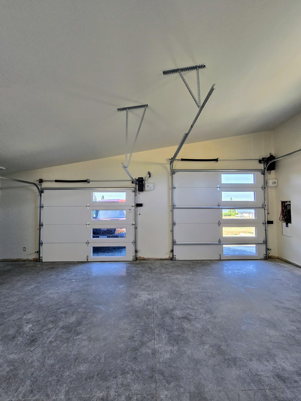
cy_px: 200
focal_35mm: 13
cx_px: 150
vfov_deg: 106.2
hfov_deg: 89.9
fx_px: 151
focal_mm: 2.2
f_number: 2.2
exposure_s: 1/100
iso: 250
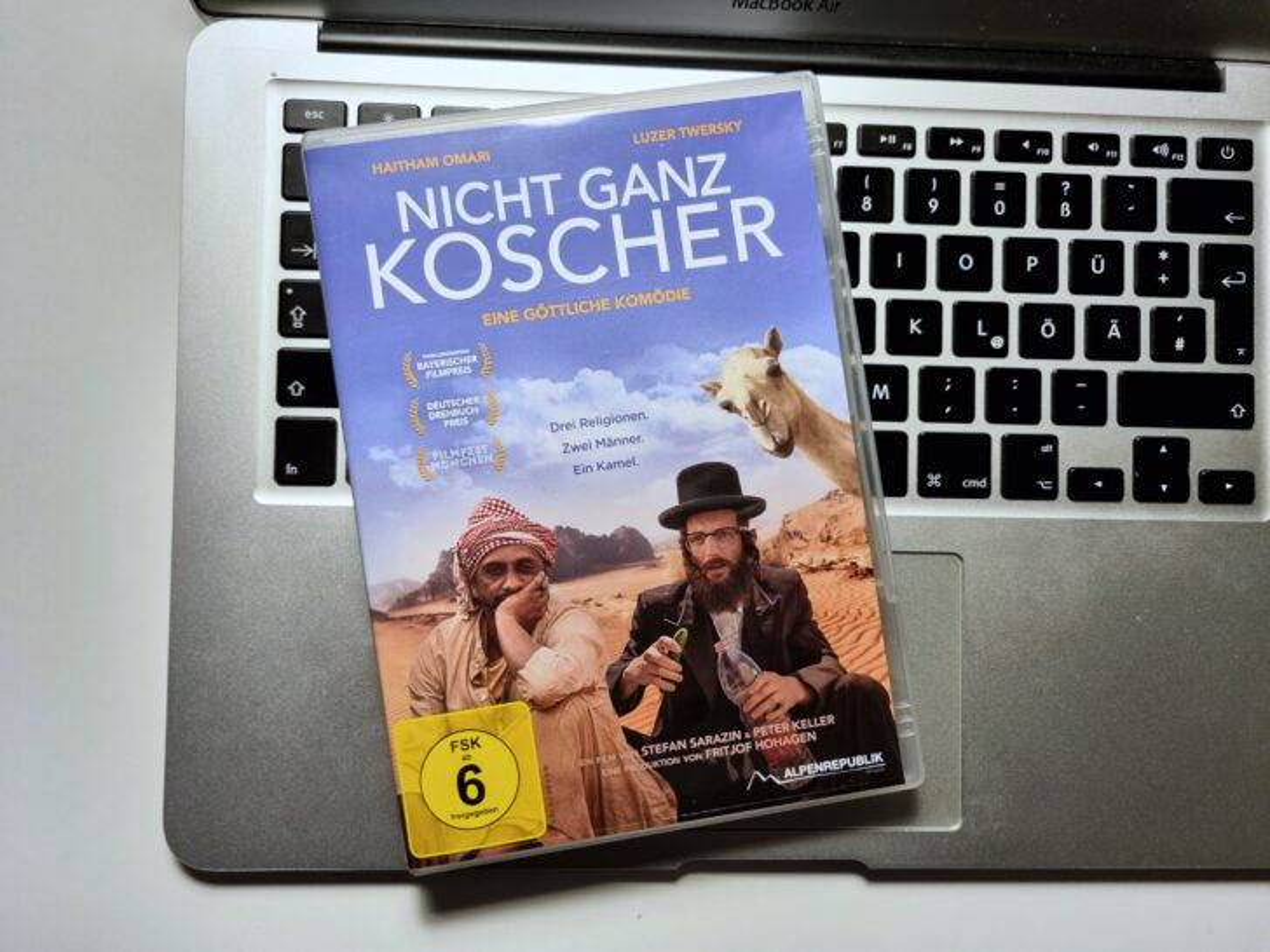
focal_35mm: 26
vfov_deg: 53.1
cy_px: 476
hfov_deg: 67.3
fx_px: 954
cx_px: 635
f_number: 1.8
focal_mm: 5.4
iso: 200
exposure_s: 1/50
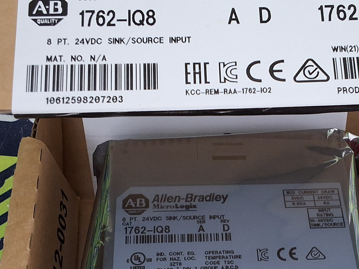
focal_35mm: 61
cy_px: 190
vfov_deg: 23.9
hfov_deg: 31.4
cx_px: 245
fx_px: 633
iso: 250
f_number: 1.9
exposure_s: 1/24
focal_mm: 2.91
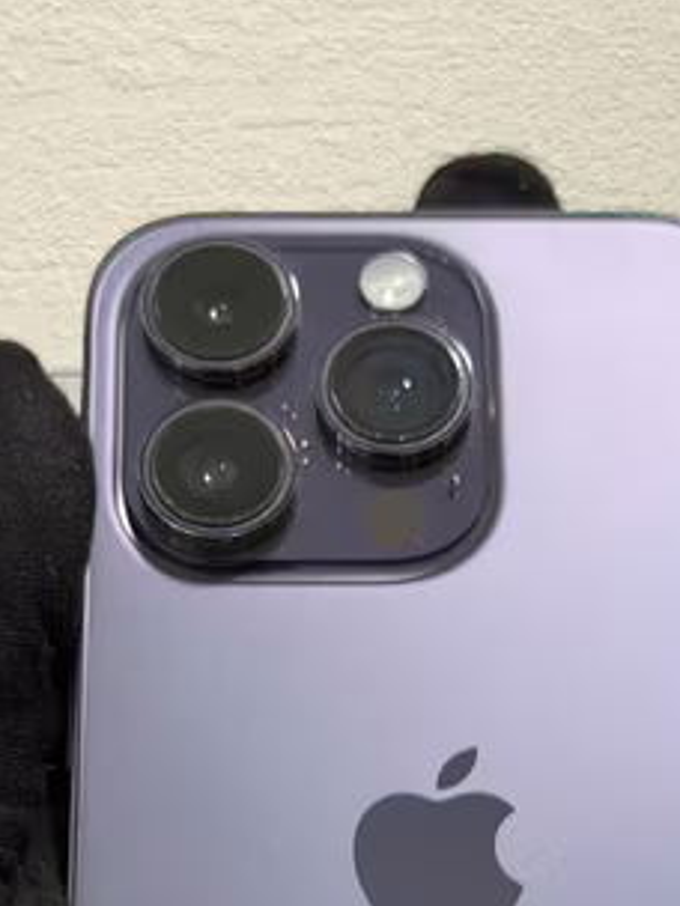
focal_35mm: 101
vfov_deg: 18.9
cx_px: 376
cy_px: 933
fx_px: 2645
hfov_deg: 14.6
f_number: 1.78
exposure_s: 1/50
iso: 80
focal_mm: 6.76
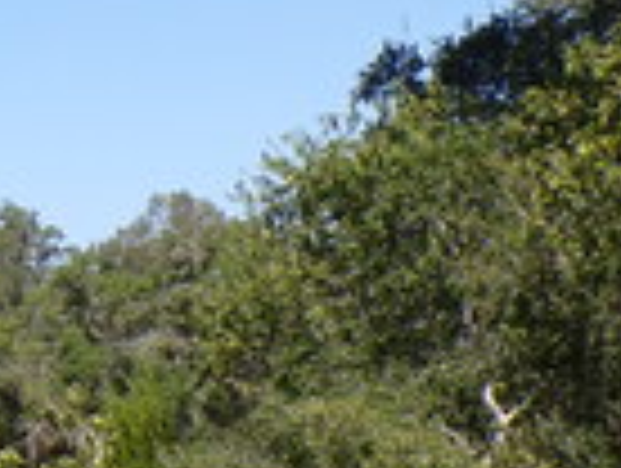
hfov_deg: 16.3
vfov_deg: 13.4
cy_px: 238
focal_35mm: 111
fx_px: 1995
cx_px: -292
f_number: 4.4
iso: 100
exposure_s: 1/480
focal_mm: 4.3
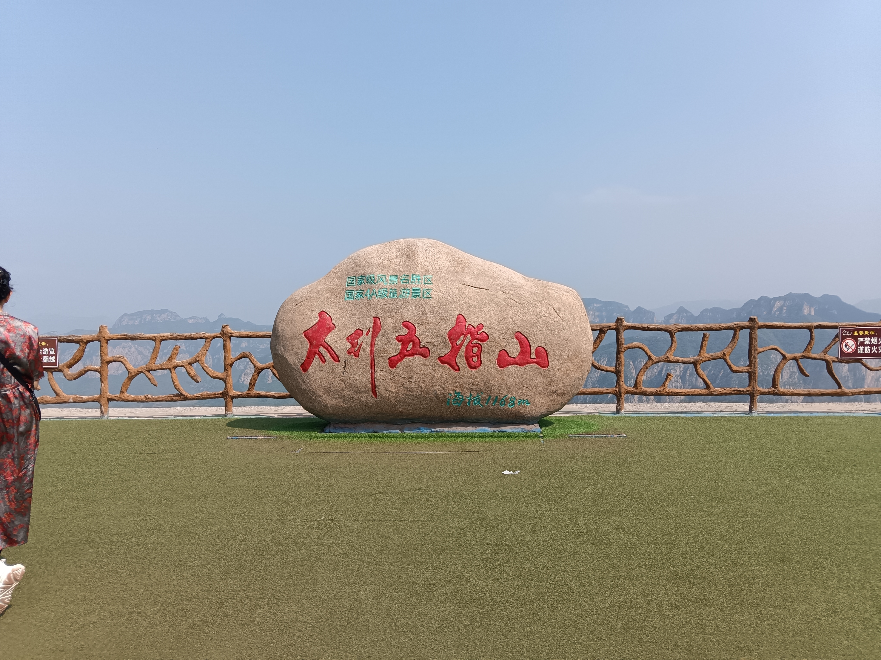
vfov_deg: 54.9
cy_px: 330
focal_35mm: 25
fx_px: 636
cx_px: 440
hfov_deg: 69.4
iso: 100
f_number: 1.8
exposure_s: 1/611
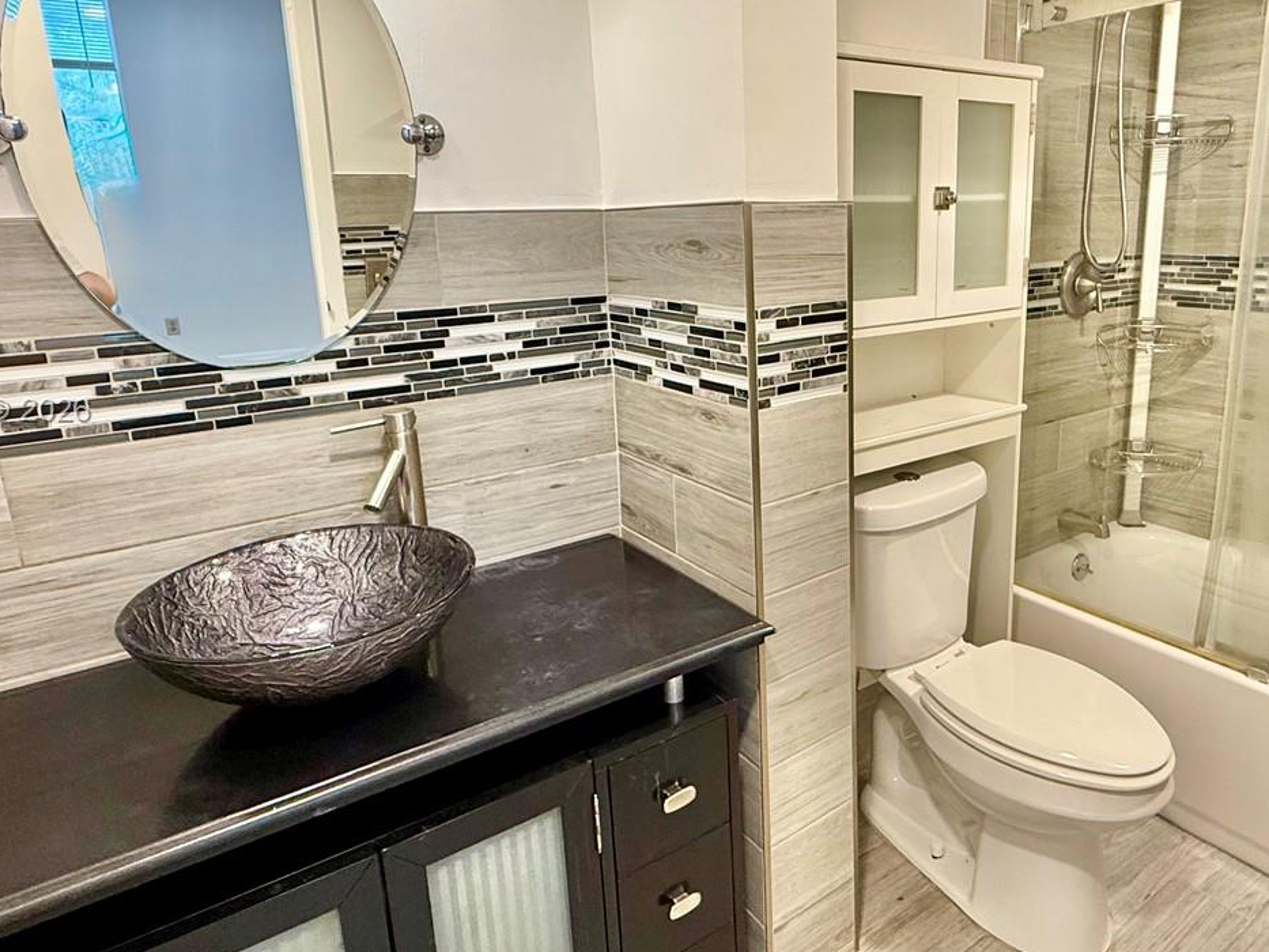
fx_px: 880
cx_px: 755
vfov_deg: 56.6
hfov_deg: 70.9
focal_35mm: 24
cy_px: 412
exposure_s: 1/60
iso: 200
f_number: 2.2
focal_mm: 2.22
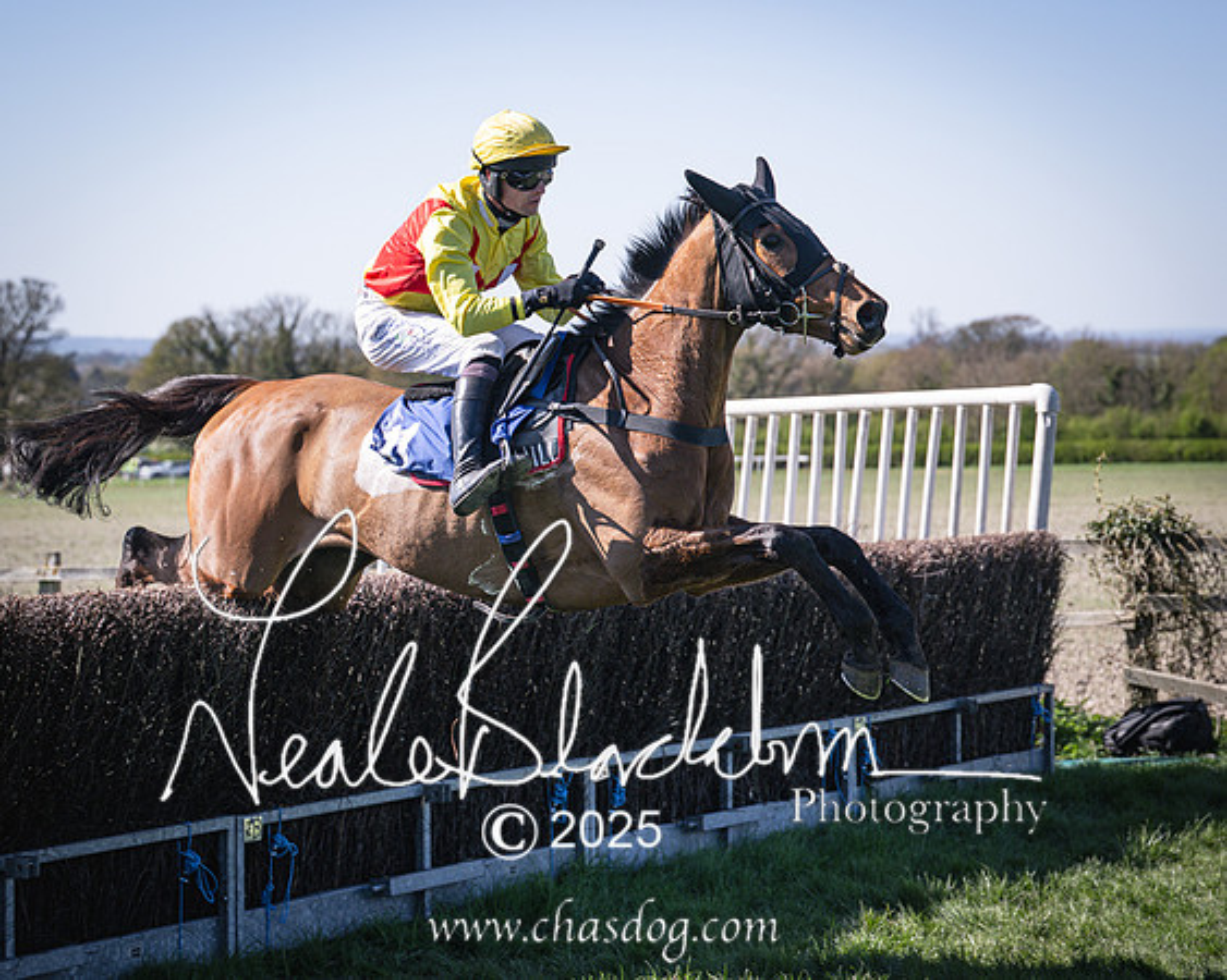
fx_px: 3521
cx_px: 611
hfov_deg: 19.8
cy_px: 447
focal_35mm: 97
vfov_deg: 15.9
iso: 200
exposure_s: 1/1600
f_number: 4
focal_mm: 70
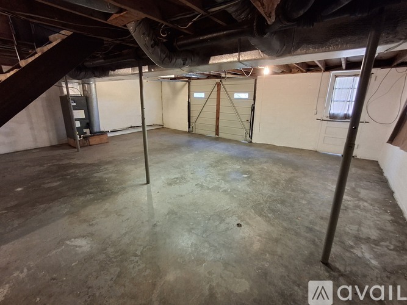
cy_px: 152
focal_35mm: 16
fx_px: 188
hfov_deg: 94.5
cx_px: 204
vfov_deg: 78.1
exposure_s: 1/30
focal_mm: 1.64
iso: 250
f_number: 2.2
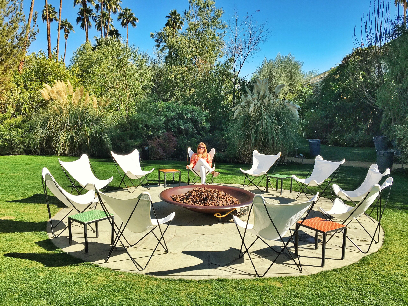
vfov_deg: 48.2
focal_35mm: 29
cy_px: 153
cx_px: 204
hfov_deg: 61.7
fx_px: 342
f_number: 2.2
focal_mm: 4.15
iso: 25
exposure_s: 1/1131
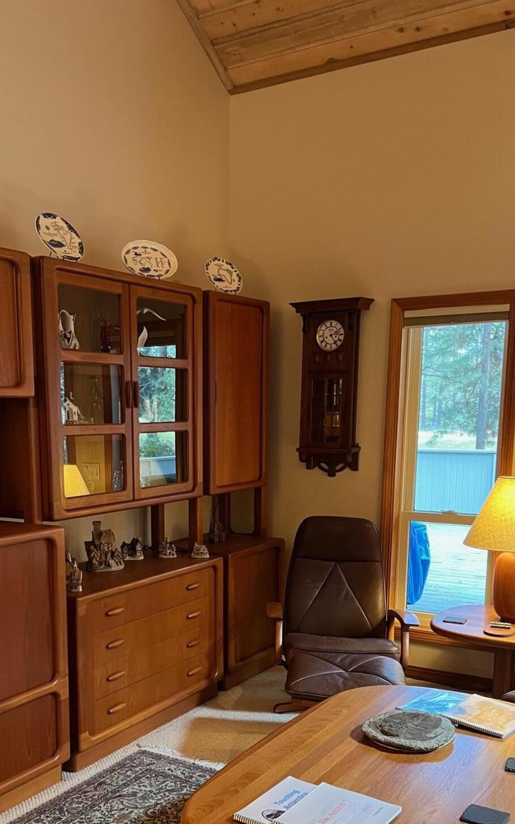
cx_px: 171
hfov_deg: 33.3
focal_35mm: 38
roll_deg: +0.5
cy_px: 543
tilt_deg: -9.3
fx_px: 853
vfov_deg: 50.7
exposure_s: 1/60
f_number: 1.5
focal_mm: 5.7
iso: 320
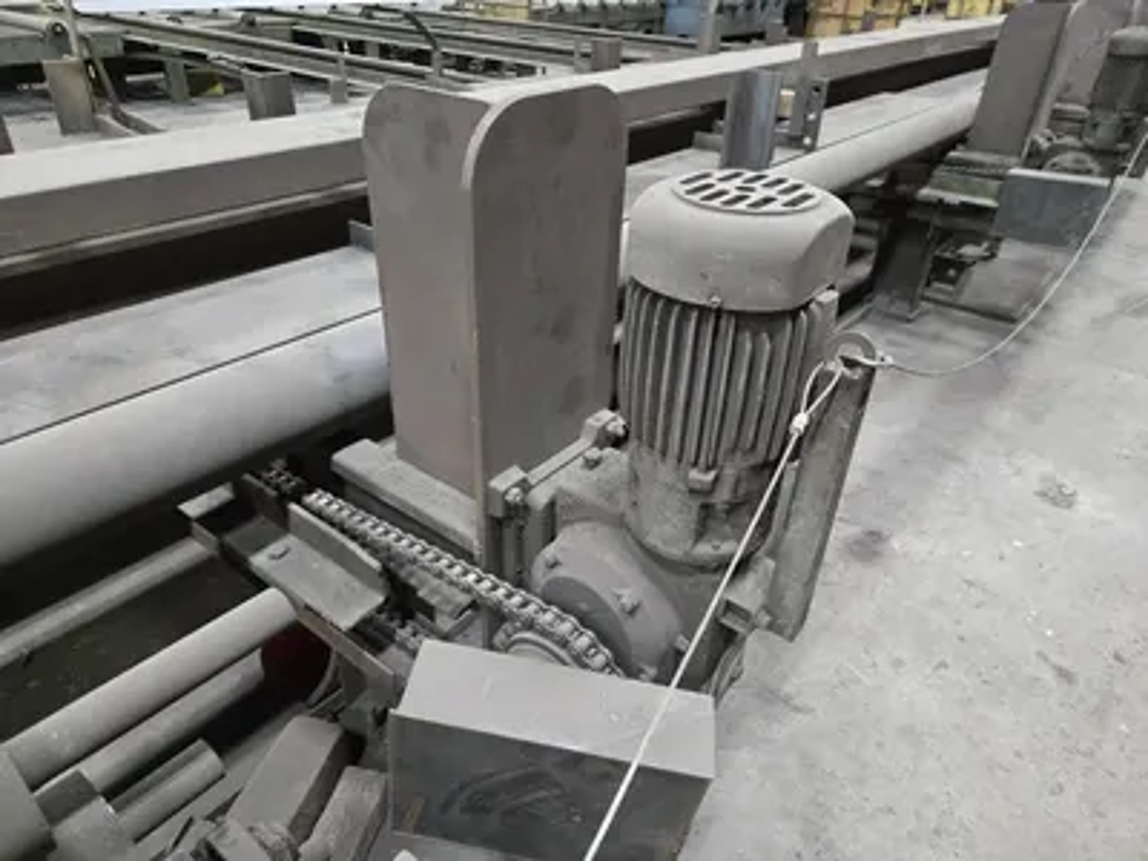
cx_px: 574
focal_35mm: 23
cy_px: 430
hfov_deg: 73.9
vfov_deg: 58.9
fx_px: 763
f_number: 1.8
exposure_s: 1/60
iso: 800
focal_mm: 5.4
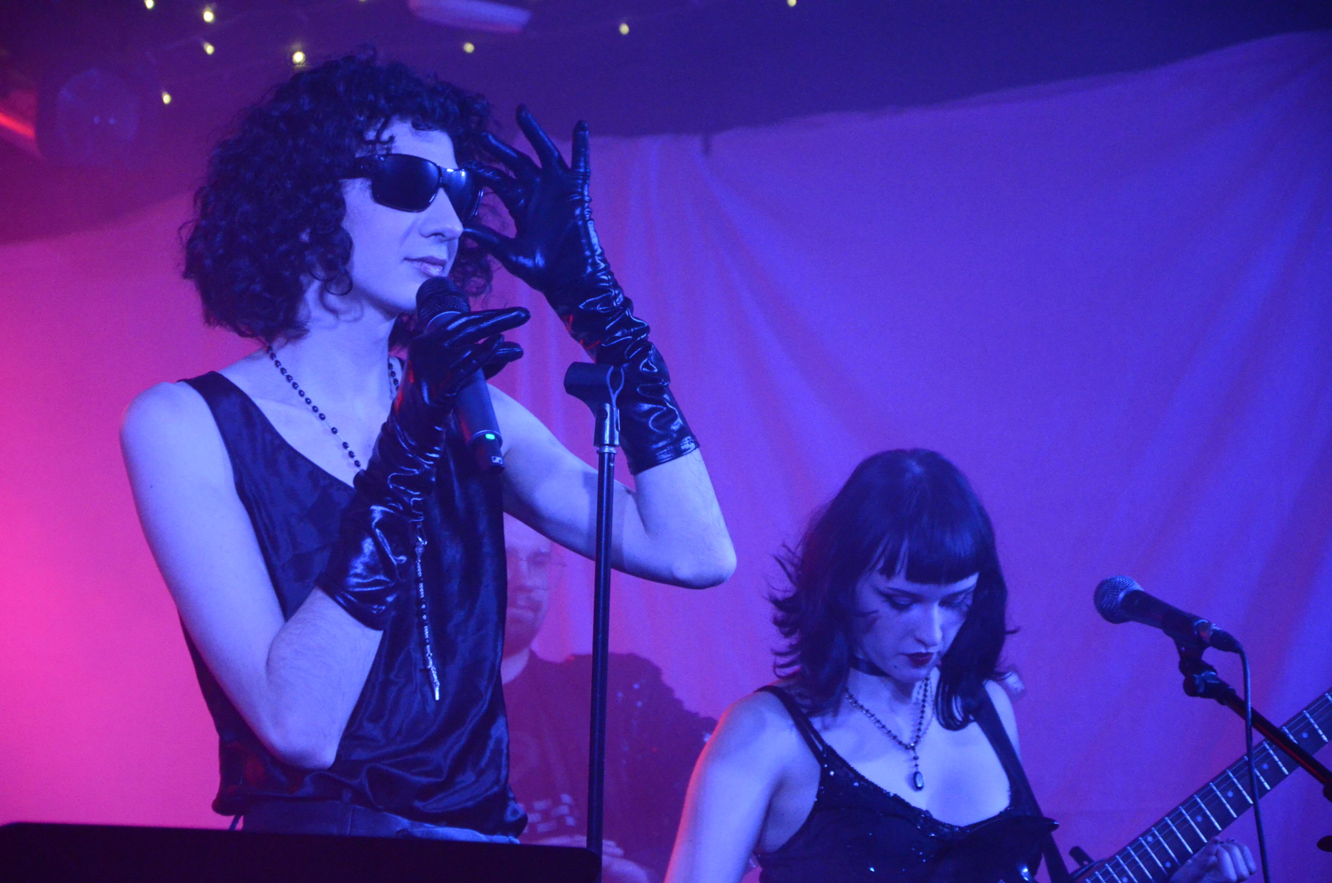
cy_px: 442
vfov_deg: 9.9
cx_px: 666
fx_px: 5096
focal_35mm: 138
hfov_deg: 14.9
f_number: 5.6
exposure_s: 1/125
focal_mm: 92
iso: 5000
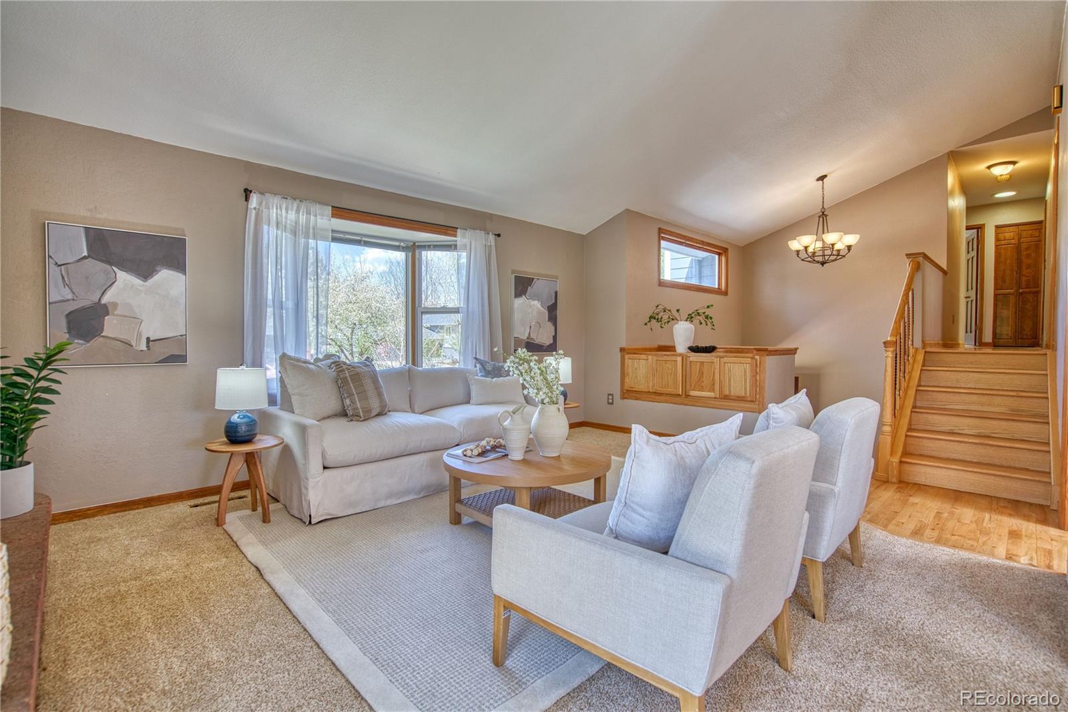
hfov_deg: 96.7
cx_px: 534
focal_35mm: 16
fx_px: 475
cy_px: 356
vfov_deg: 73.7
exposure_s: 1/80
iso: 500
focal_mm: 16
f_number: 4
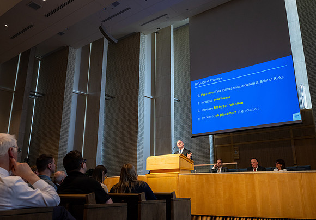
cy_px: 110
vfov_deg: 43.6
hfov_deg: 59.8
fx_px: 274
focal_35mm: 31
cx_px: 165
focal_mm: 30
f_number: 4
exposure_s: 1/125
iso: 640
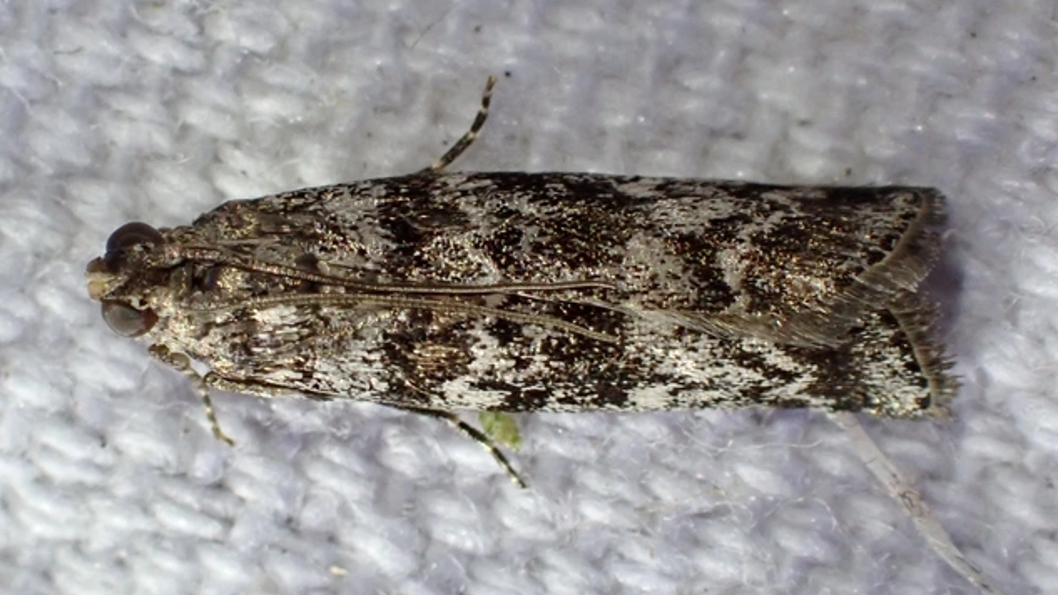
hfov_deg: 19.5
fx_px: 3086
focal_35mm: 110
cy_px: 303
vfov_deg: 11.0
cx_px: 525
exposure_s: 1/250
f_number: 6.3
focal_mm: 18
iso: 500
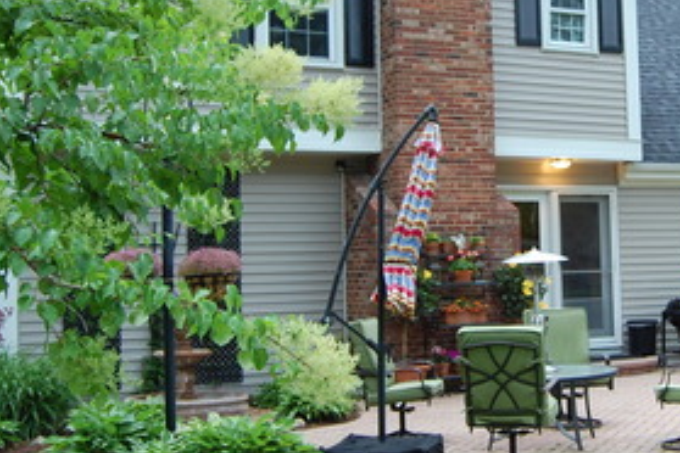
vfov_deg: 21.9
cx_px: 519
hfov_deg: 31.7
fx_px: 1171
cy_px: 180
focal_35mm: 62
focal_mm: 18
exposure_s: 1/80
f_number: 4.5
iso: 400
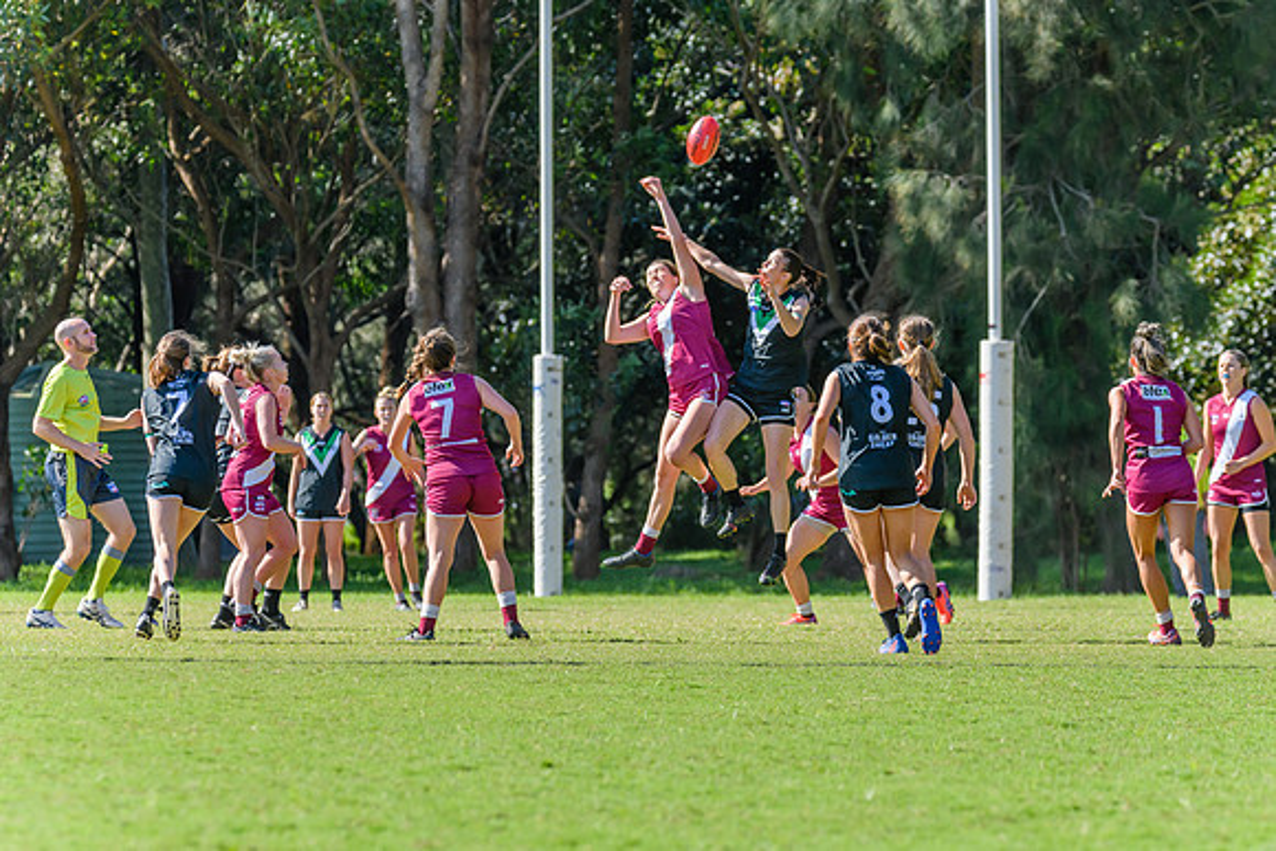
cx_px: 696
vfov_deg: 5.6
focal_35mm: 247
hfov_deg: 8.3
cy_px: 409
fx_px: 8774
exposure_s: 1/1250
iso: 800
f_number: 6.3
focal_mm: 220
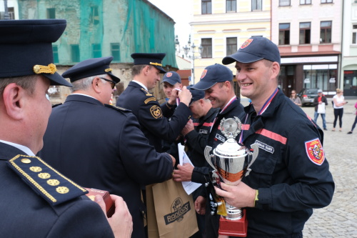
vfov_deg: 38.9
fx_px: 337
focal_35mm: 34
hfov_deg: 55.8
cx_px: 178
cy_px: 119
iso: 400
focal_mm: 22.4
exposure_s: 1/125
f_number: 9
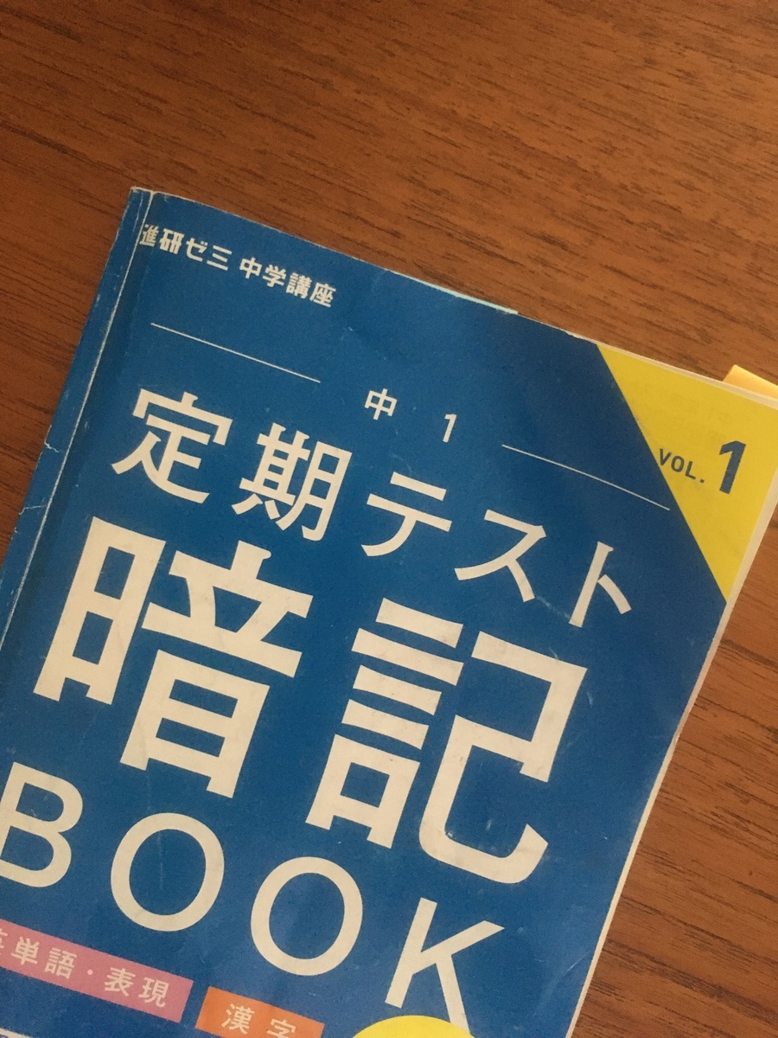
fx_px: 869
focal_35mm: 29
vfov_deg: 61.7
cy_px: 519
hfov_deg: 48.2
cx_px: 389
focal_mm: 4.15
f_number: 2.2
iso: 250
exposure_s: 1/15
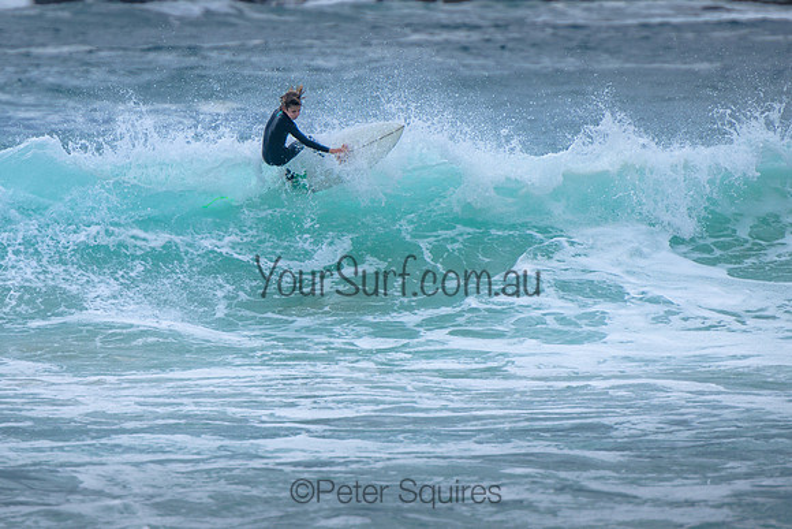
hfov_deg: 3.7
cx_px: 339
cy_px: 235
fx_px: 12105
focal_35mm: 550
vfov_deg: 2.5
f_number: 5.6
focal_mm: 400
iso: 280
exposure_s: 1/2000
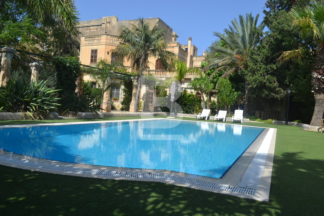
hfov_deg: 67.4
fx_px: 243
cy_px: 108
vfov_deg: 47.9
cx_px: 162
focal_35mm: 27
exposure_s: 1/250
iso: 100
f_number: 8
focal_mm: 18
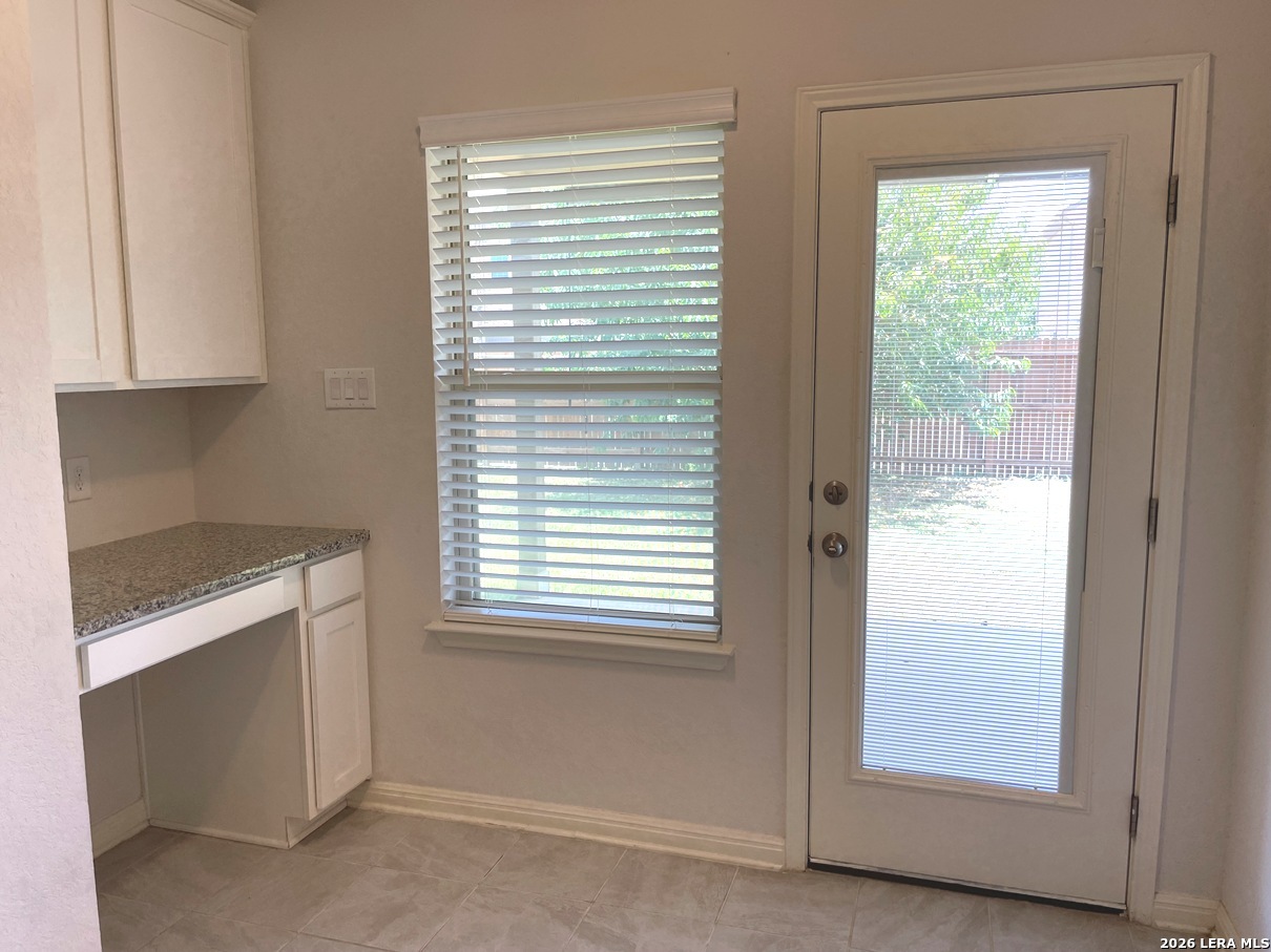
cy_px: 476
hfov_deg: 67.3
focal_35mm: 26
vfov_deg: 53.0
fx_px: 954
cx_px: 636
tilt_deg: -6.5
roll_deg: +0.7
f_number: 1.6
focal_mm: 4.2
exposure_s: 1/120
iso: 40
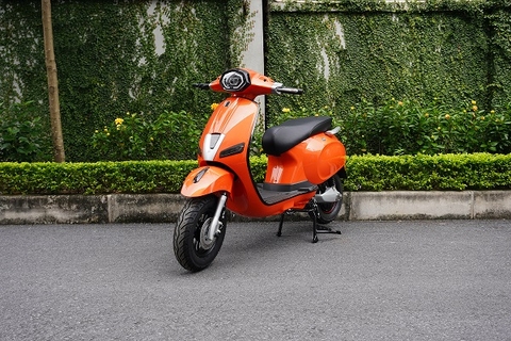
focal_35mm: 30
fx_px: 426
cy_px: 170
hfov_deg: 61.9
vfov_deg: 43.6
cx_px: 256
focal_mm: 20
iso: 100
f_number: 5
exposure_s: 1/160
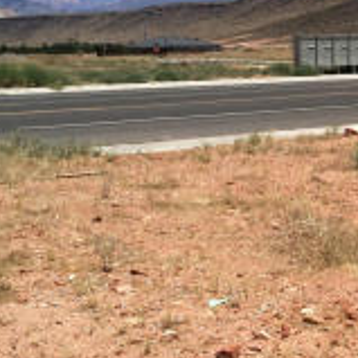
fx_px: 1252
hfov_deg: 15.2
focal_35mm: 107
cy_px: 92
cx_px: 522
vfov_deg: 16.2
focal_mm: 4.12
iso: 40
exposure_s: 1/3731
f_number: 2.2
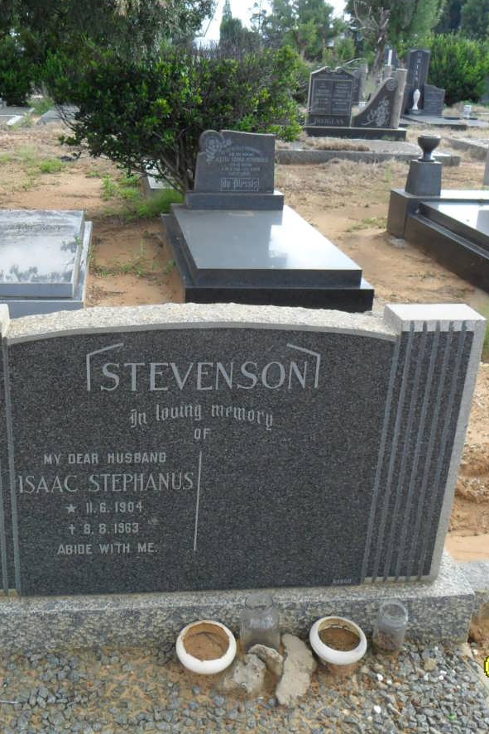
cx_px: 186
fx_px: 774
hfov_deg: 34.9
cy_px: 366
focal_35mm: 38
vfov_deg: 50.7
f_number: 3.5
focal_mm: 4.9
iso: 100
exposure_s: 1/250
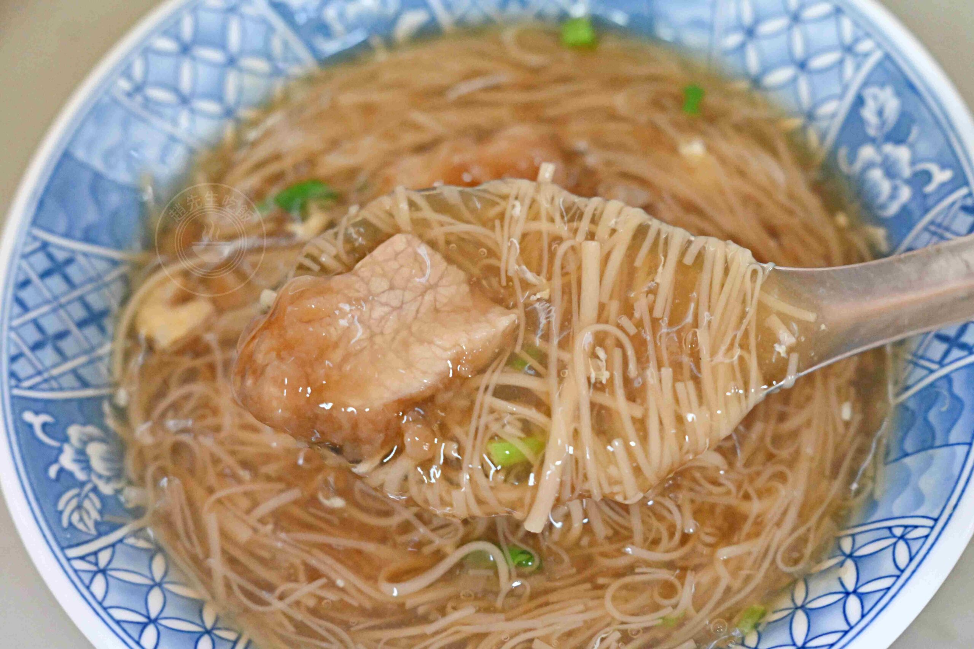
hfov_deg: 27.0
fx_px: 2029
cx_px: 487
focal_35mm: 75
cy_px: 324
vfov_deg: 18.2
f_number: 3.5
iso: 4500
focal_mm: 50
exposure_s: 1/200
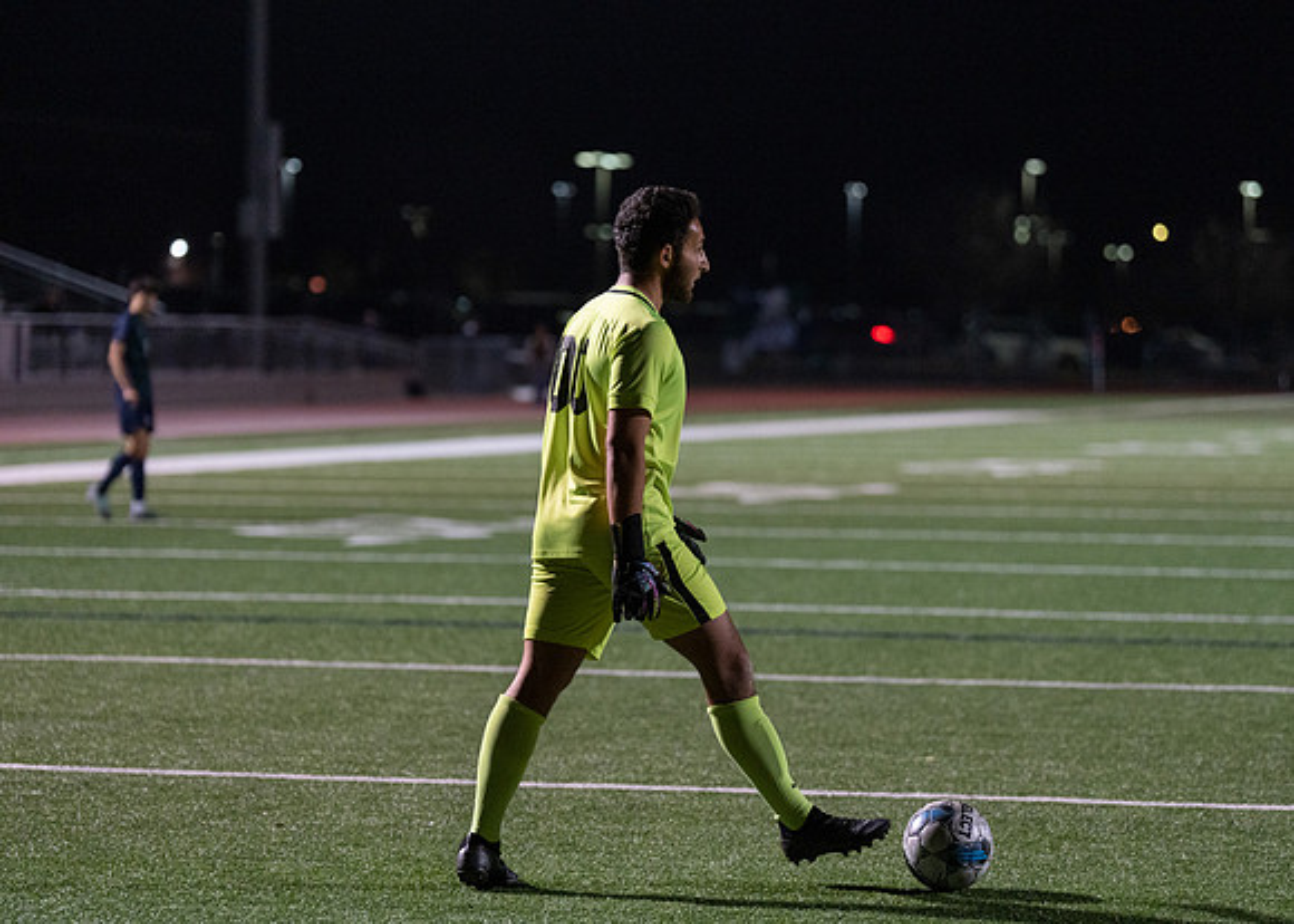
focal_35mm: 128
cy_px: 462
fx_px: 4697
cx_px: 647
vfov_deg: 11.2
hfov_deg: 15.7
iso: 2500
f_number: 2.8
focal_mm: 122
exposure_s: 1/1250
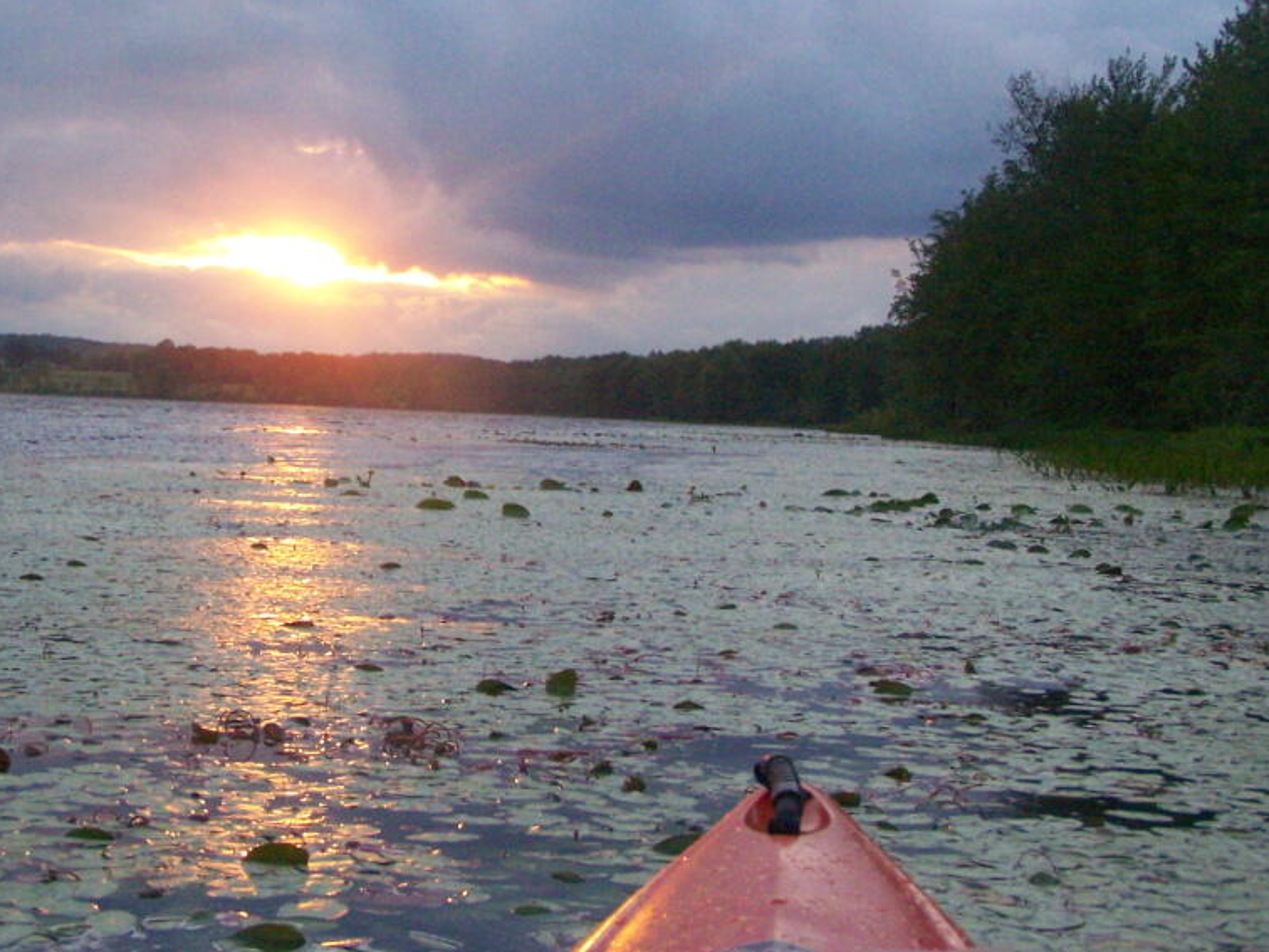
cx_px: 452
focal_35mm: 65
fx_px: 2383
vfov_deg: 22.5
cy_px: 346
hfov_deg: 29.7
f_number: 3
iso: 400
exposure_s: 1/640
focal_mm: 8
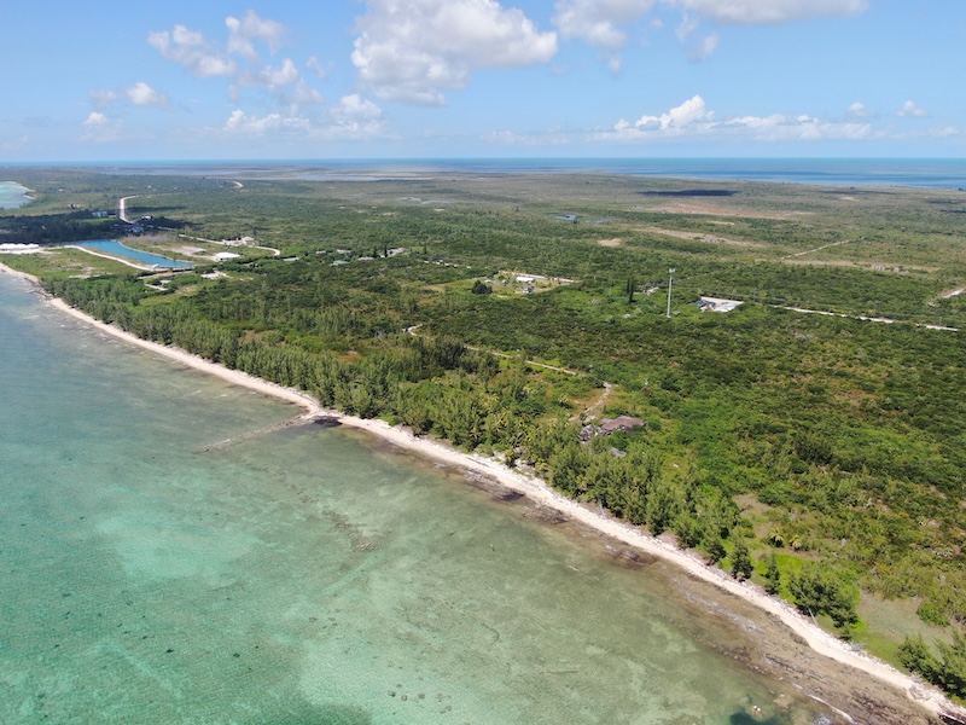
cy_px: 362
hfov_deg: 71.6
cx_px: 483
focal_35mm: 24
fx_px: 670
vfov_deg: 56.8
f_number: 2.8
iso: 100
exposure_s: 1/1250
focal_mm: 4.39
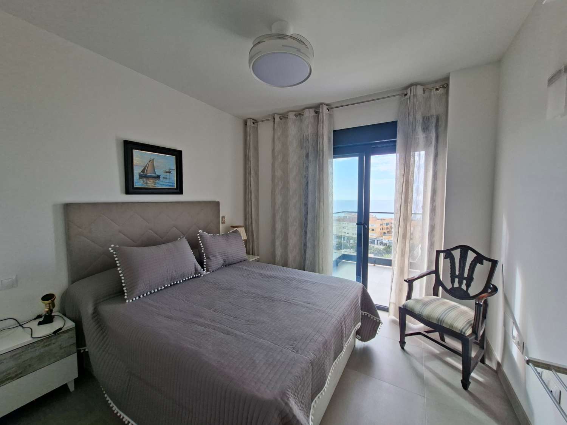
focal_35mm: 13
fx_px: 213
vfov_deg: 89.9
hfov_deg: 106.2
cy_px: 212
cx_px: 284
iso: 40
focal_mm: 1.74
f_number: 2.2
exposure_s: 1/159
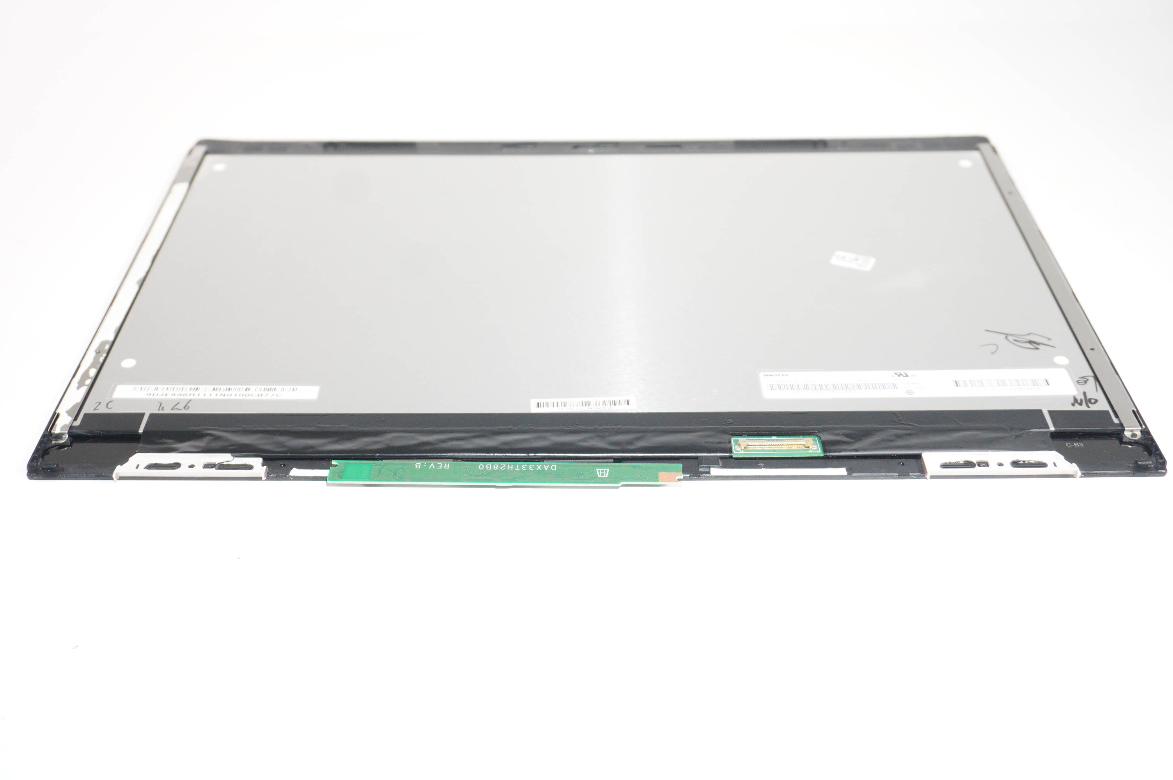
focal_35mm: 42
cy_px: 390
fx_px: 1367
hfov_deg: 46.4
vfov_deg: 31.8
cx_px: 586
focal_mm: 28
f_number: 5.6
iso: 1000
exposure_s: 1/160
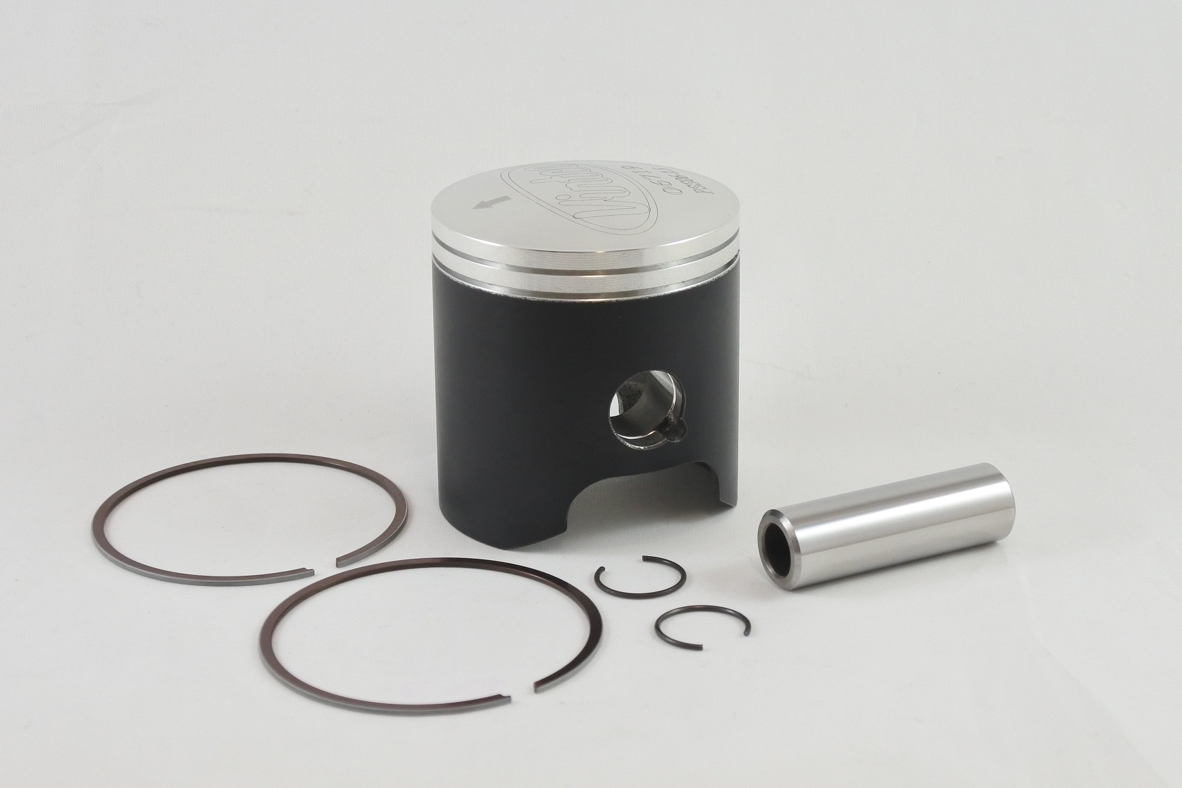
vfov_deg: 28.1
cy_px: 394
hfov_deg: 41.1
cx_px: 591
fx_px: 1576
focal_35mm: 48
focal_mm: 18
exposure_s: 1/160
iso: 400
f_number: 4.5
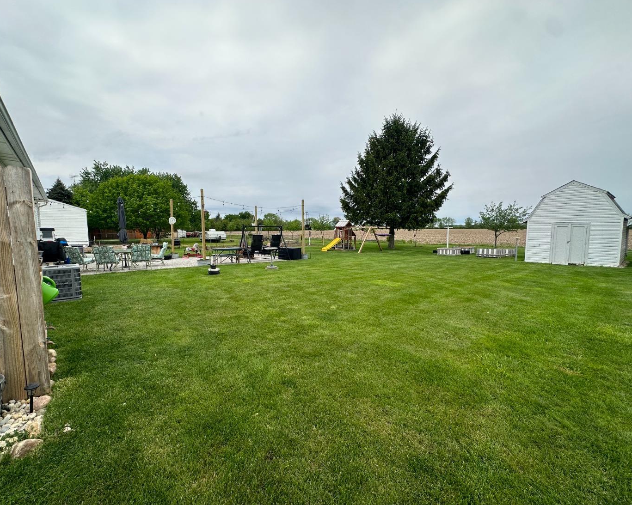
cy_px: 255
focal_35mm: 15
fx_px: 281
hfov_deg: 96.7
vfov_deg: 84.0
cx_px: 296
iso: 40
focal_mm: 2.22
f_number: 2.2
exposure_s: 1/1595
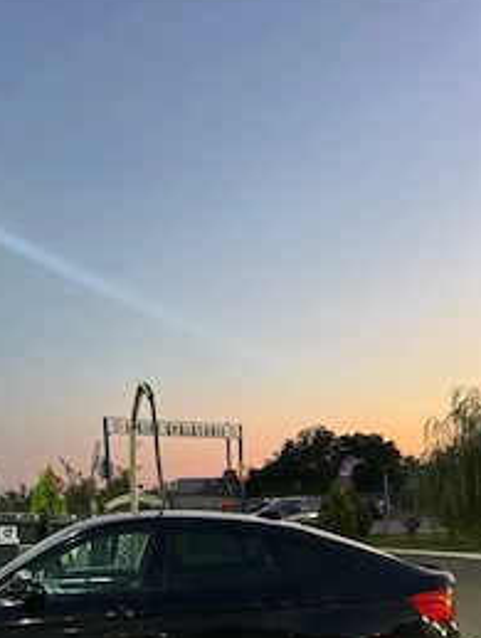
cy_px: 475
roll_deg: +1.1
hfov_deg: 37.8
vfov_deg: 48.2
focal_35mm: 37
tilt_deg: +2.9
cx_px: 118
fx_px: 684
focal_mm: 6.76
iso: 500
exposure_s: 1/50
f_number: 1.78
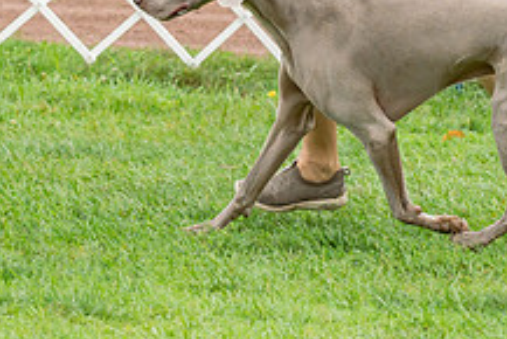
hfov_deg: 4.3
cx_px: 378
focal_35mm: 480
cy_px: -60
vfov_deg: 2.9
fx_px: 6764
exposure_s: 1/1250
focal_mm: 120
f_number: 4
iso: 640
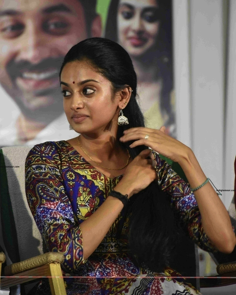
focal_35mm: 237
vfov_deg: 8.2
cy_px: 125
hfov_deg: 6.5
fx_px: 2070
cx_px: 118
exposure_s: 1/100
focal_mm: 140
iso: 2500
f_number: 5.6
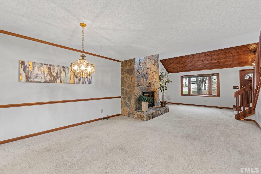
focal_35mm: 15
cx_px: 130
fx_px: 109
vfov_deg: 77.3
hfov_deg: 100.4
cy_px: 87
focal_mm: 15
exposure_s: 1/1.25
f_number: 8
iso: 500
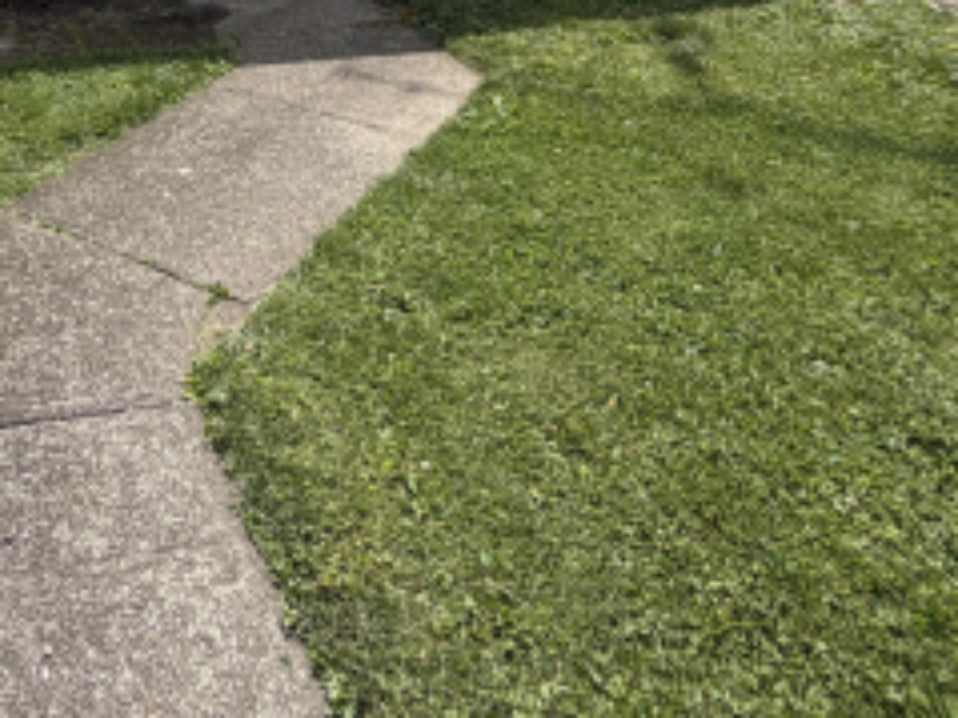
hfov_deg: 44.5
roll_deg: +0.6
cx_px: 134
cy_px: -281
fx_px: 1079
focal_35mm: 39
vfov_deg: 28.2
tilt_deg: -1.5
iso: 20
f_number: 2.2
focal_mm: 2.22
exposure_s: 1/1105
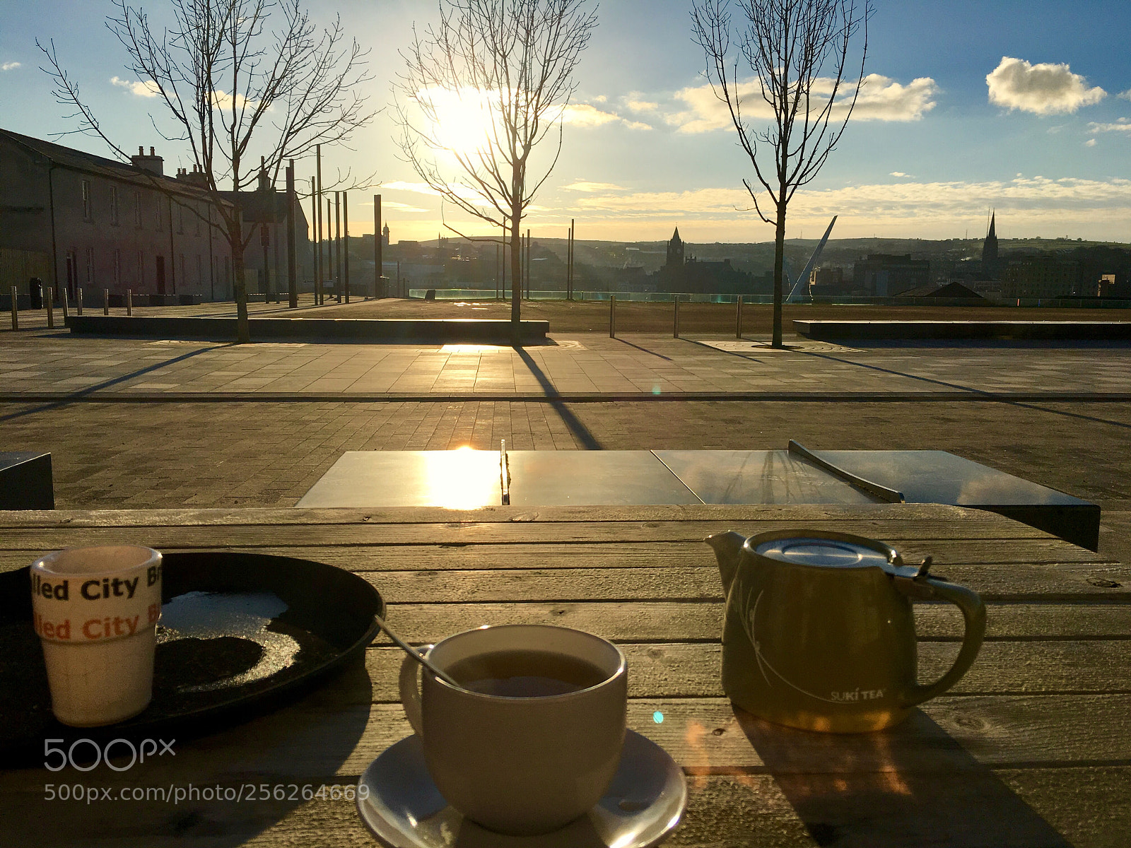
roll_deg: -1.5
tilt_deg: -8.5
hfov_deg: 61.7
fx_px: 948
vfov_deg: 48.2
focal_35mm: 29
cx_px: 566
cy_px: 424
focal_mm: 4.15
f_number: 2.2
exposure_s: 1/4808
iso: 25
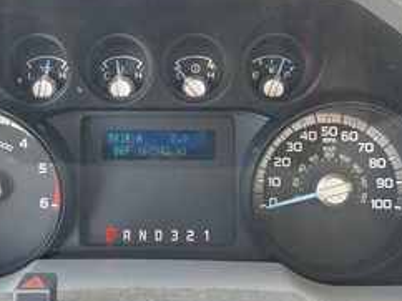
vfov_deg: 30.0
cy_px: 96
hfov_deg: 39.6
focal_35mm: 48
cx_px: 173
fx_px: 557
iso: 64
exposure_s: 1/79
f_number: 1.8
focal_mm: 3
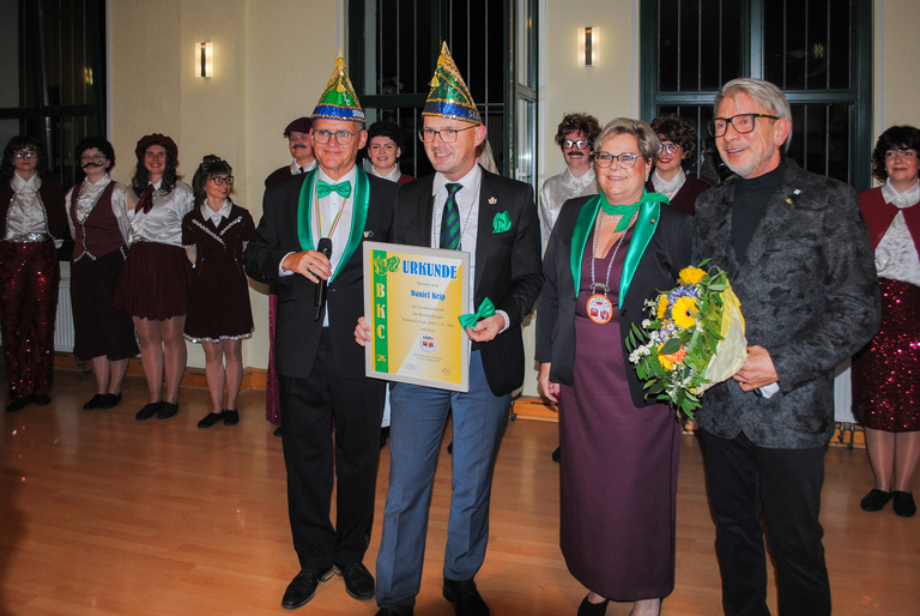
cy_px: 308
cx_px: 460
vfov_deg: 43.7
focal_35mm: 30
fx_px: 768
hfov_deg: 61.9
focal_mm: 20
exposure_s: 1/60
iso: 200
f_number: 3.8
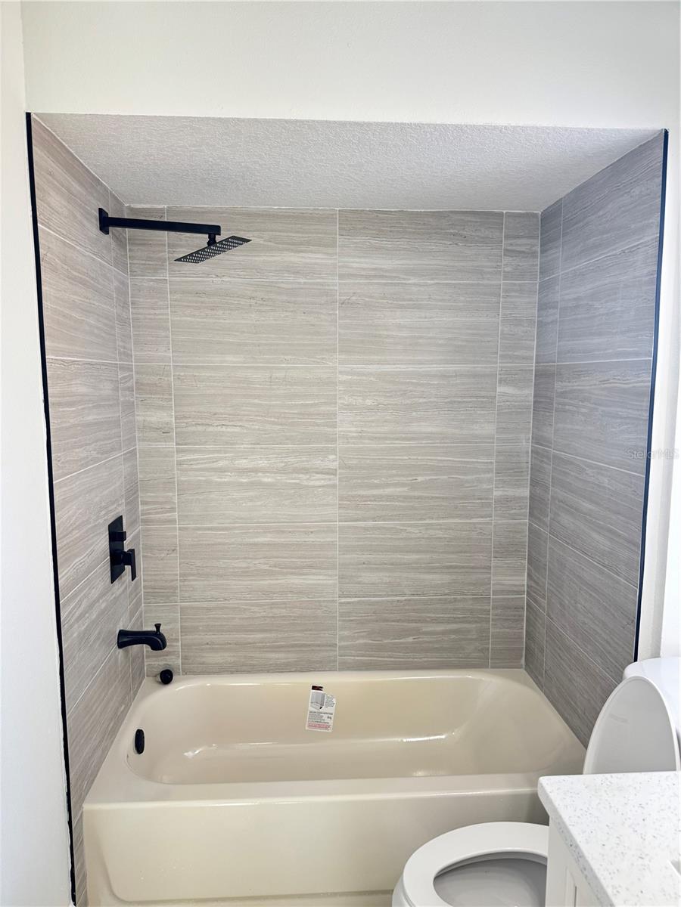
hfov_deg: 56.8
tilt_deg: -7.2
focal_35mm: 24
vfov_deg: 71.6
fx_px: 630
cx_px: 340
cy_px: 454
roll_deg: +0.2
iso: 160
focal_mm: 6.76
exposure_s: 1/120
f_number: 1.78
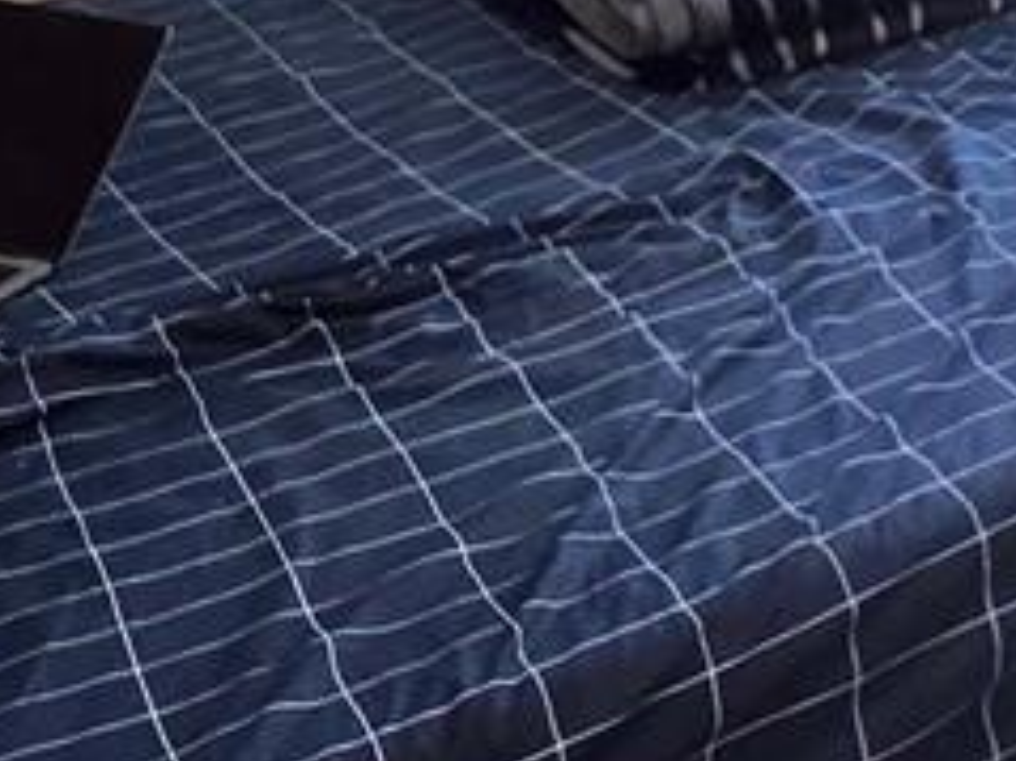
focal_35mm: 87
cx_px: 1135
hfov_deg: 21.3
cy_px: -621
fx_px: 2552
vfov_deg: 14.8
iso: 125
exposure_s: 1/120
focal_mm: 2.2
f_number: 1.9
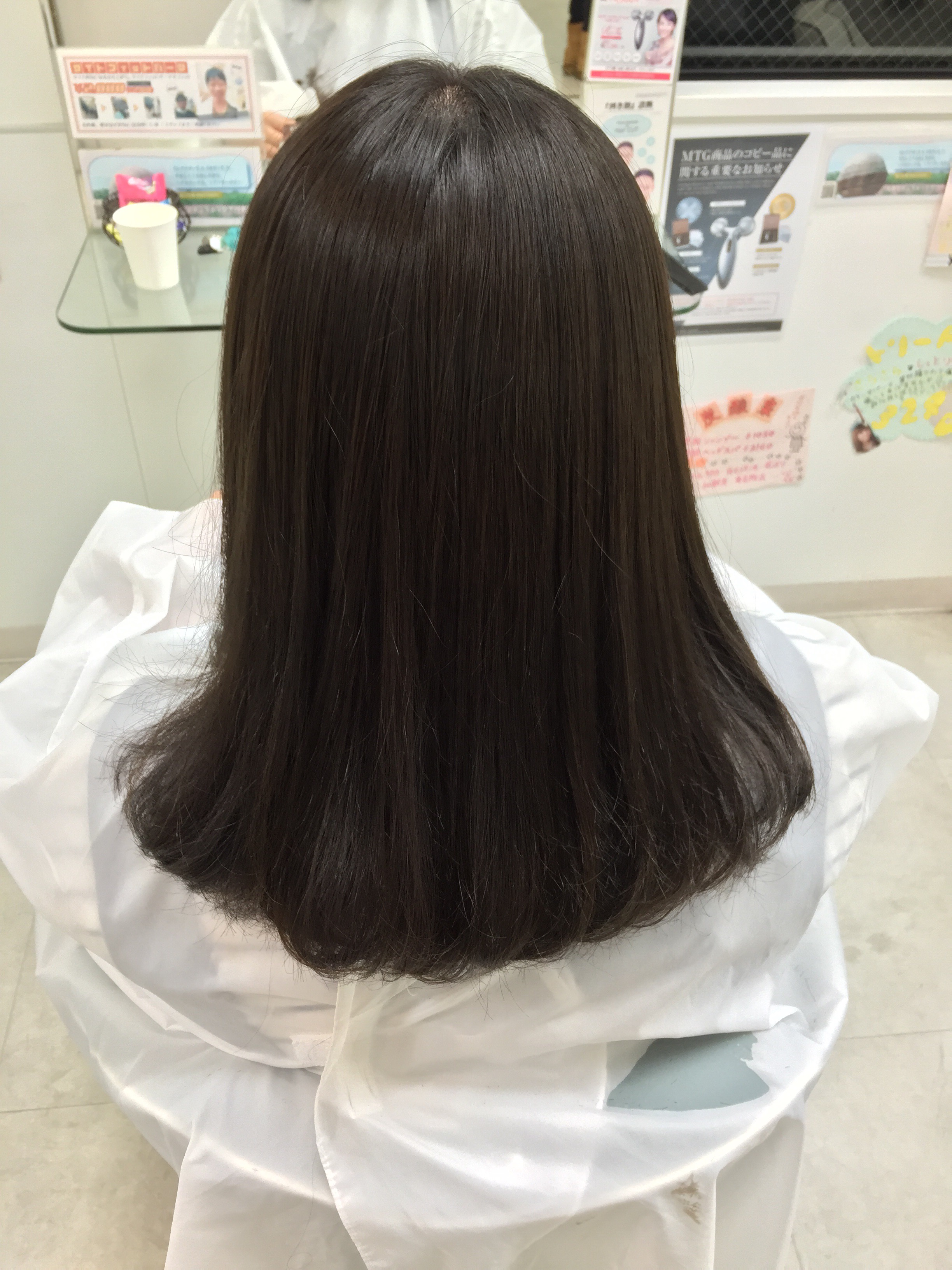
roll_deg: -0.4
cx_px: 476
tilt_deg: -40.6
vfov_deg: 61.7
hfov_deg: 48.2
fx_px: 1063
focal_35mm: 29
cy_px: 635
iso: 50
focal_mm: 4.15
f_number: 2.2
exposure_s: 1/30
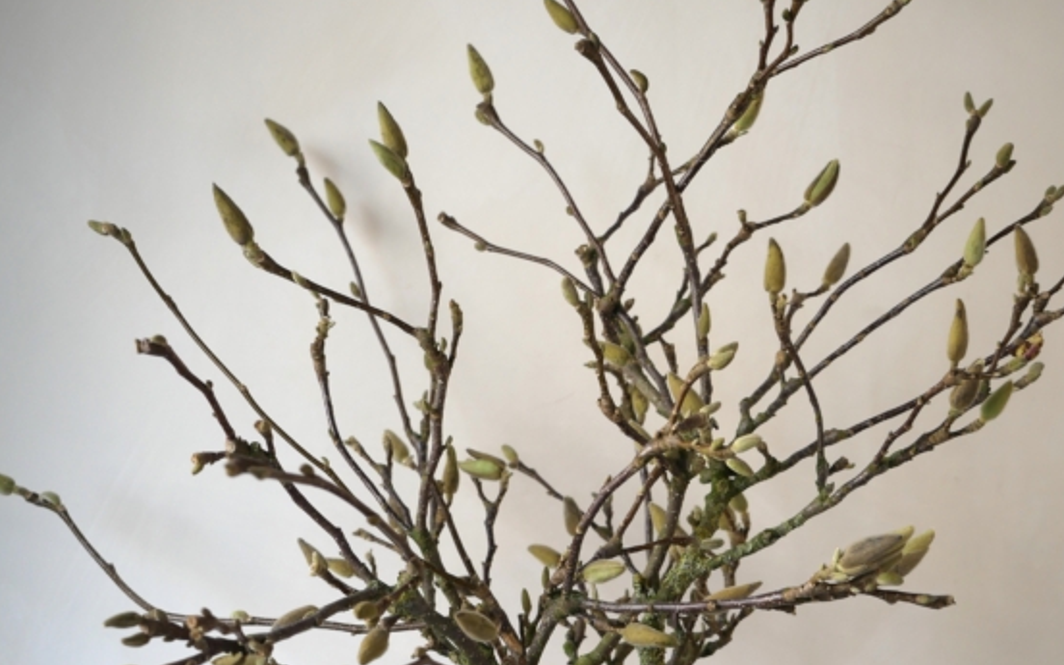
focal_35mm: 63
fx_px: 1827
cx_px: 530
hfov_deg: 32.5
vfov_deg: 20.4
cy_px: 513
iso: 200
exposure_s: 1/100
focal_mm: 22
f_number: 2.8
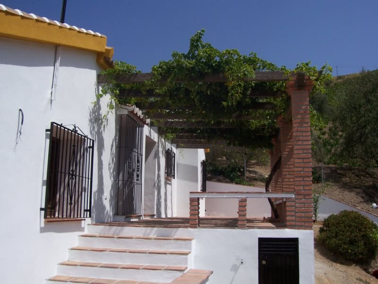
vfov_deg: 41.8
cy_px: 142
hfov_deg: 54.0
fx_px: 371
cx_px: 189
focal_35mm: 34
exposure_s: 1/862
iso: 79
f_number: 5.23
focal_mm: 5.6
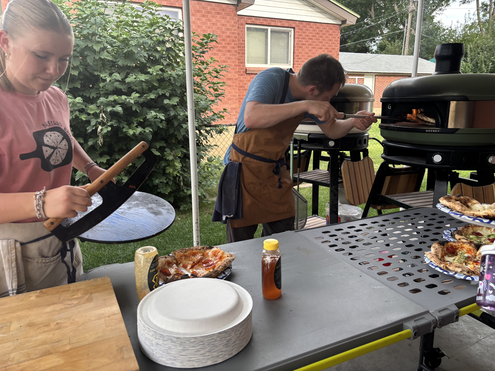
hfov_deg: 67.3
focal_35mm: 26
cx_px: 248
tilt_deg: -14.4
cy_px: 186
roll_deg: +1.9
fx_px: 372
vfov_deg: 53.1
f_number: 1.6
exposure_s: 1/168
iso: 40
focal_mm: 5.96
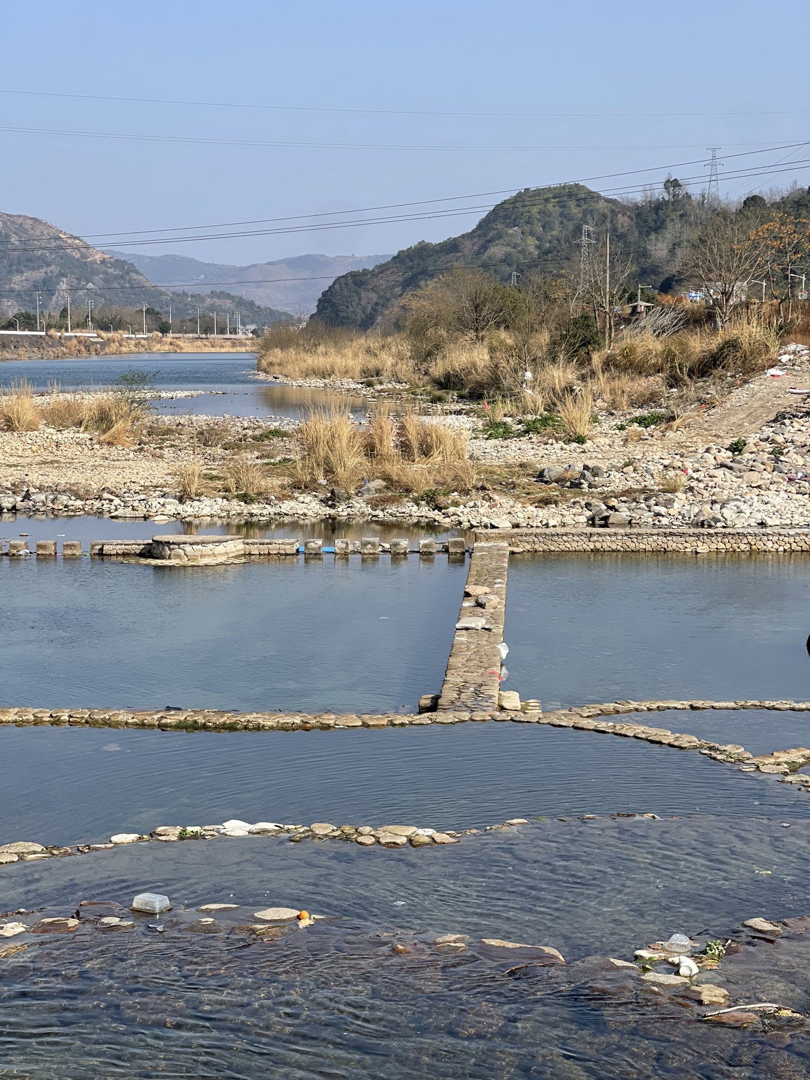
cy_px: 540
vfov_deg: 30.3
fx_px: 1997
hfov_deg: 22.9
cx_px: 405
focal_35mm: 64
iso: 20
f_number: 2.2
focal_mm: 7.5
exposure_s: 1/978
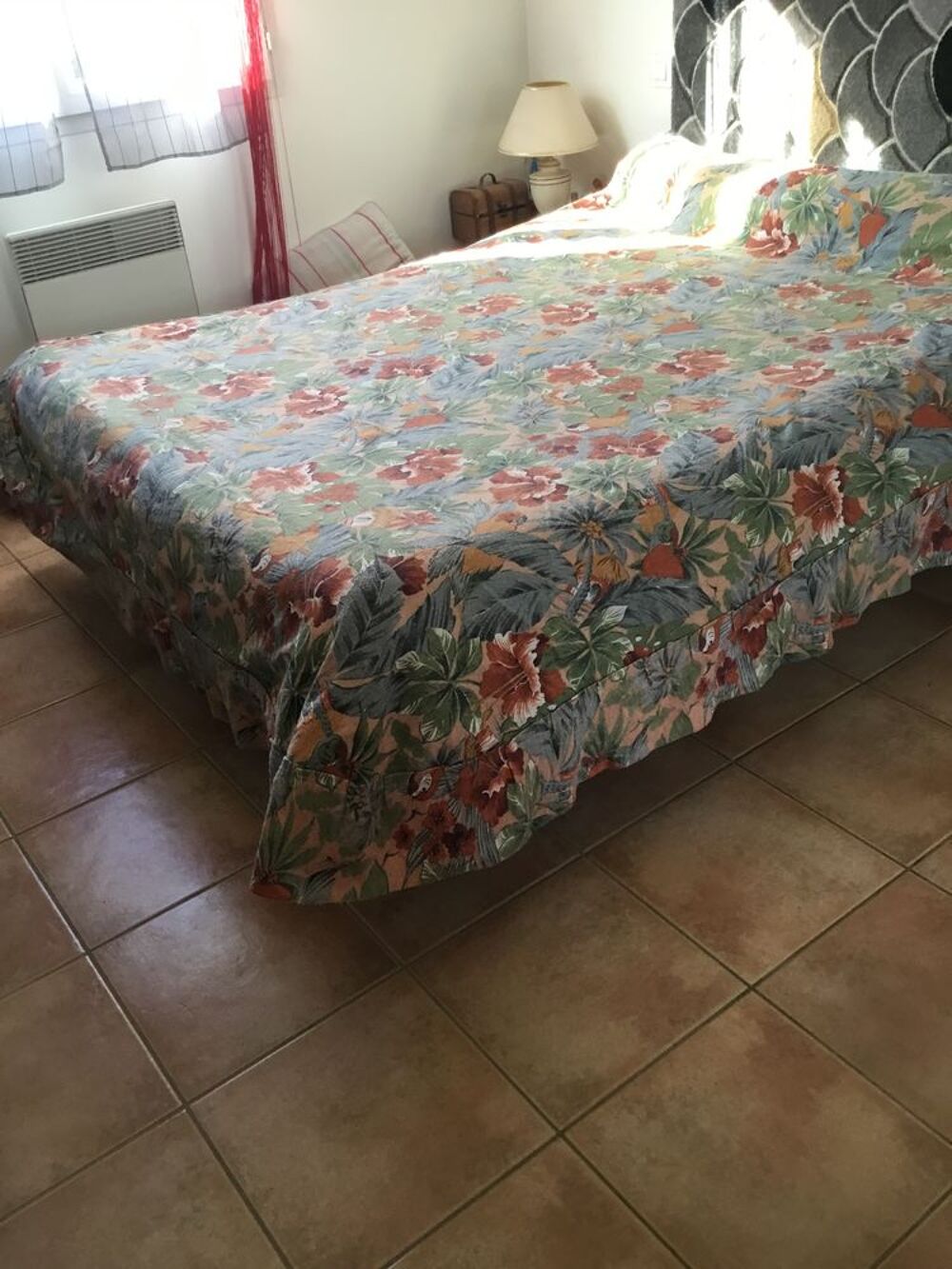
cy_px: 634
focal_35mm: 31
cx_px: 476
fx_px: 1137
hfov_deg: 45.4
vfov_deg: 58.3
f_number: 2.4
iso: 50
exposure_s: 1/33
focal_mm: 3.3
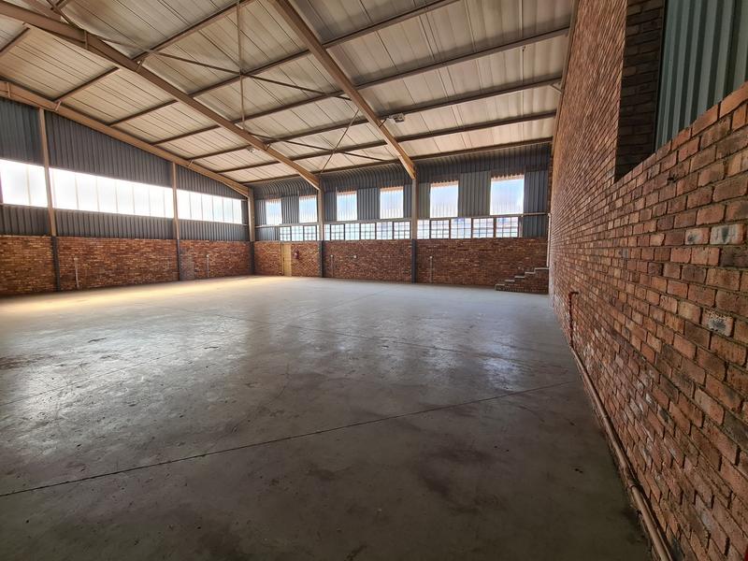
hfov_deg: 106.2
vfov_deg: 89.9
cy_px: 280
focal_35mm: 13
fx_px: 281
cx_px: 374
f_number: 2.2
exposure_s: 1/100
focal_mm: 2.2
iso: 100
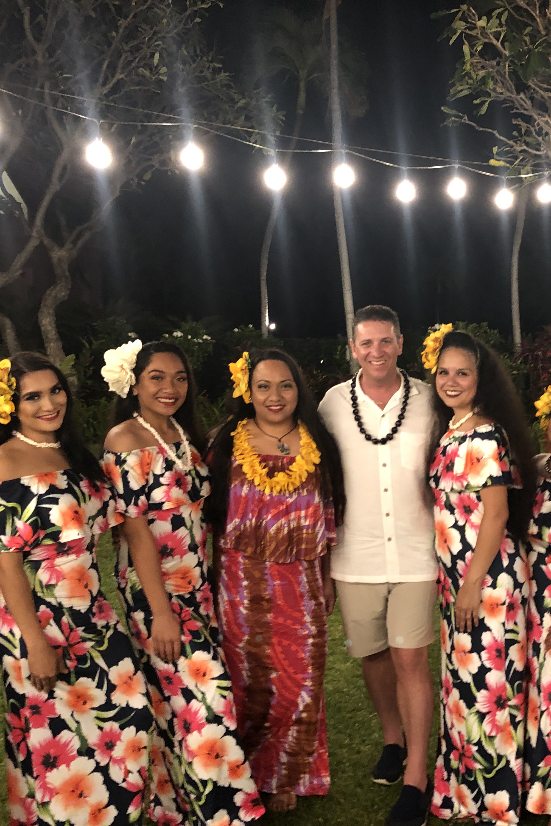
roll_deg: +1.6
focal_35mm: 39
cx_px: 394
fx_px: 895
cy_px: 413
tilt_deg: -5.6
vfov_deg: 49.6
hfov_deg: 33.7
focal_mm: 4
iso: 100
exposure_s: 1/8
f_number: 1.8
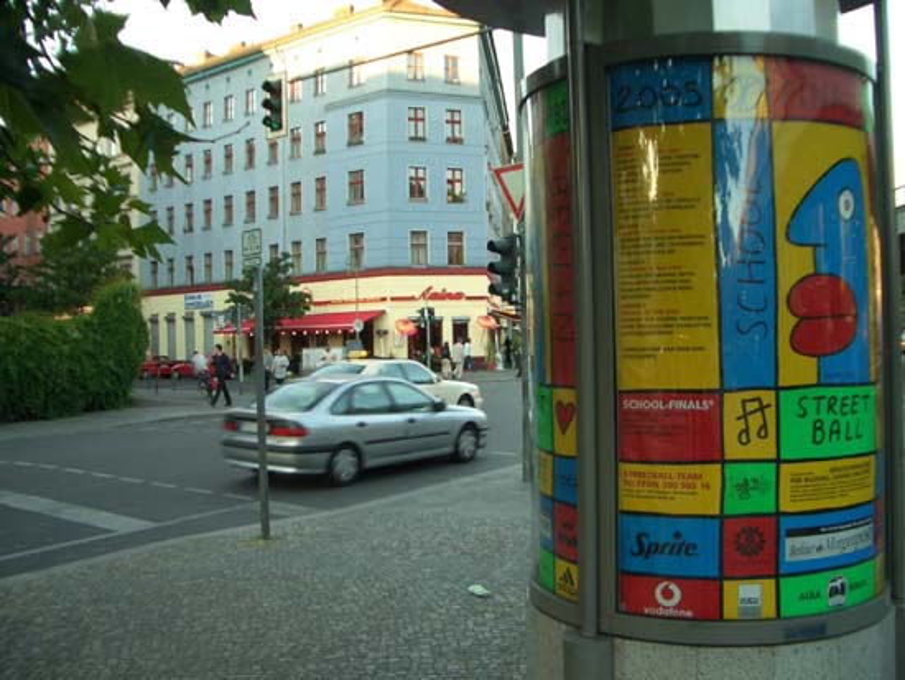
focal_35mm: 35
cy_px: 340
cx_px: 452
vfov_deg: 40.7
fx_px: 915
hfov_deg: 52.6
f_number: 2.6
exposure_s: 1/80
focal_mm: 5.8
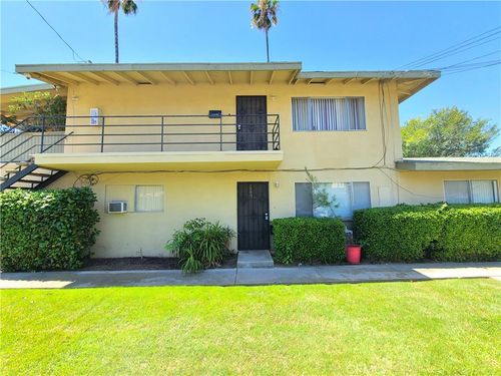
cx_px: 250
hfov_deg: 106.2
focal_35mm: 13
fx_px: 188
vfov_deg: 89.9
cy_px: 188
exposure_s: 1/640
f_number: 2.2
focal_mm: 2.2
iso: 50
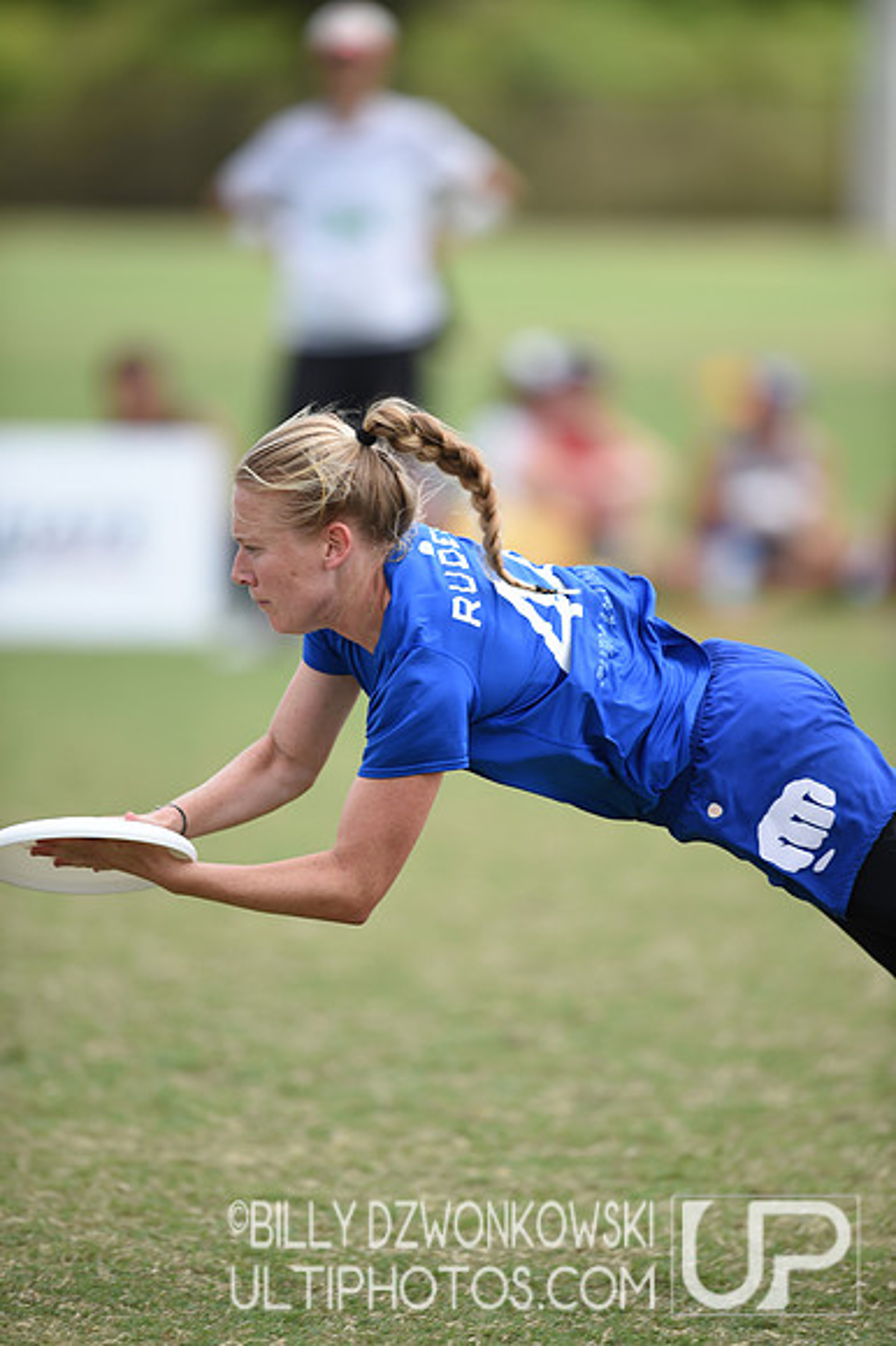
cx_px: 448
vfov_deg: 5.2
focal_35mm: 400
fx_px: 14950
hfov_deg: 3.4
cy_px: 673
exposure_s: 1/1000
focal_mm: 400
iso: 100
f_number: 2.8
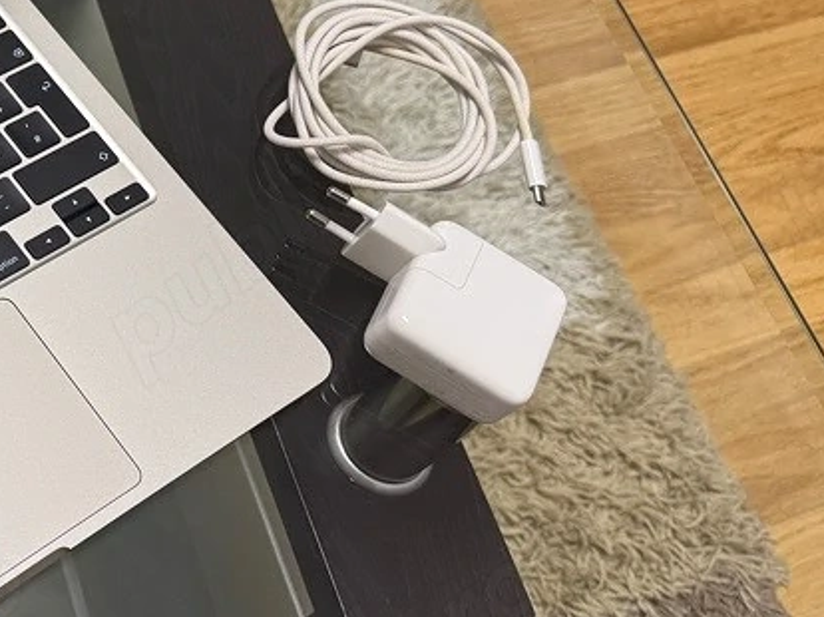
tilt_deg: -57.5
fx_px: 1380
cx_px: -60
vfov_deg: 25.1
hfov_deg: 30.2
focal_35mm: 58
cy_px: 217
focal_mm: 6.76
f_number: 1.78
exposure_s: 1/100
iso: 200
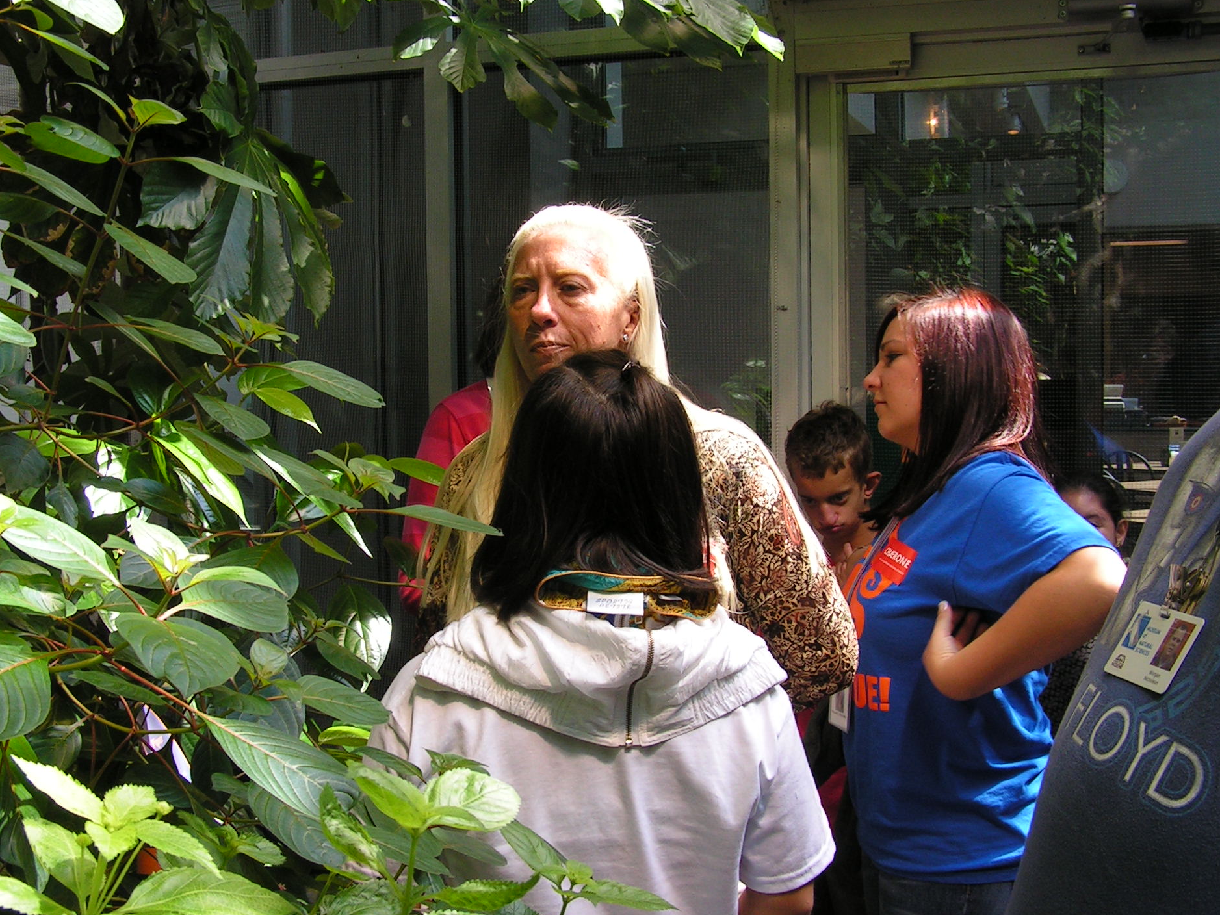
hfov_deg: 41.2
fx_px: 1621
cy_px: 473
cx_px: 592
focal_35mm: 46
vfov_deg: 31.5
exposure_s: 1/40
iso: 50
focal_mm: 6.3
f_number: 4
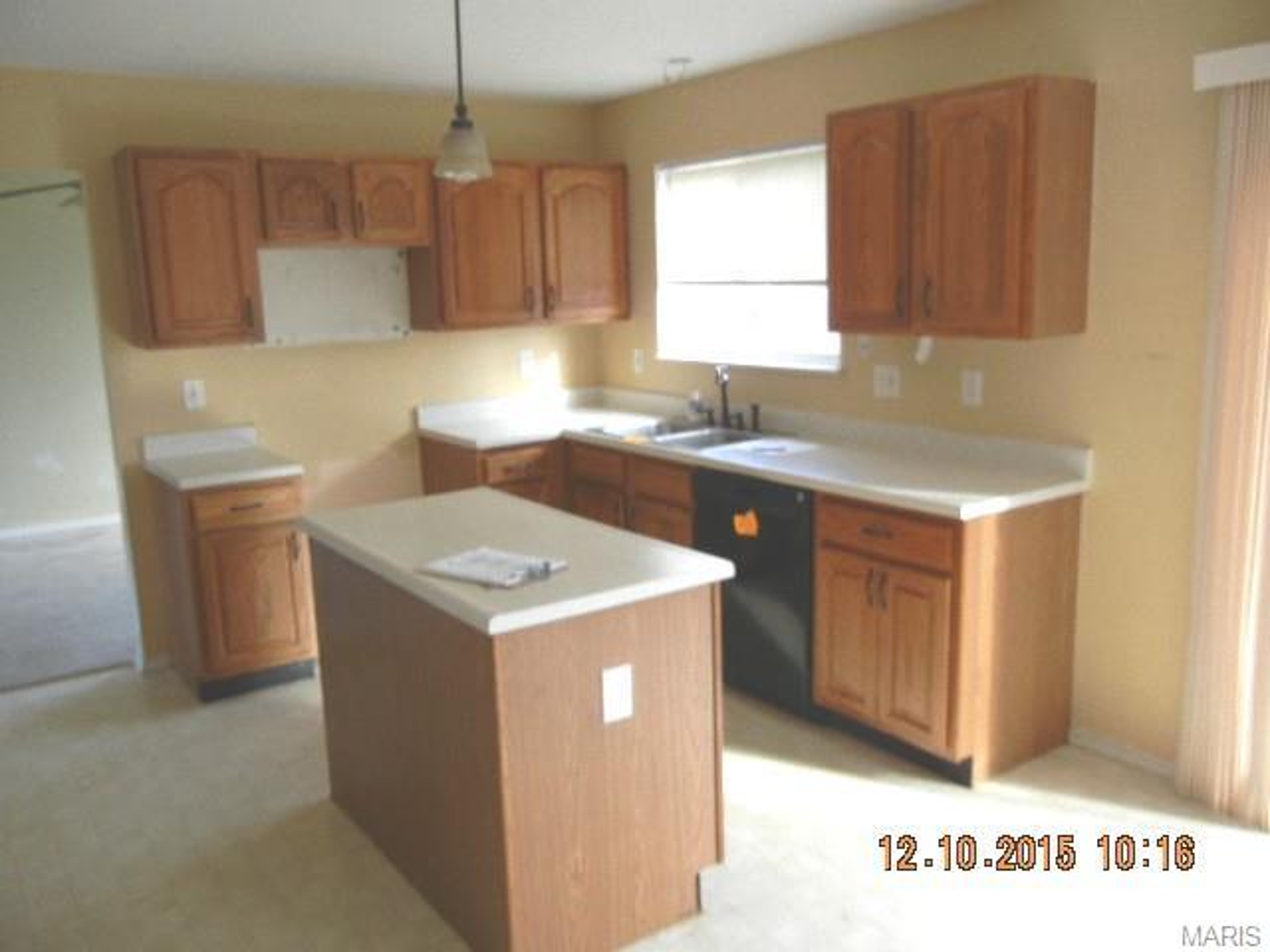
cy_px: 476
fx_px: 1101
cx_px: 635
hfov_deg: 60.0
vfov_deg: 46.8
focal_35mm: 30
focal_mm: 5.4
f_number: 3.5
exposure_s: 1/30
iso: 196
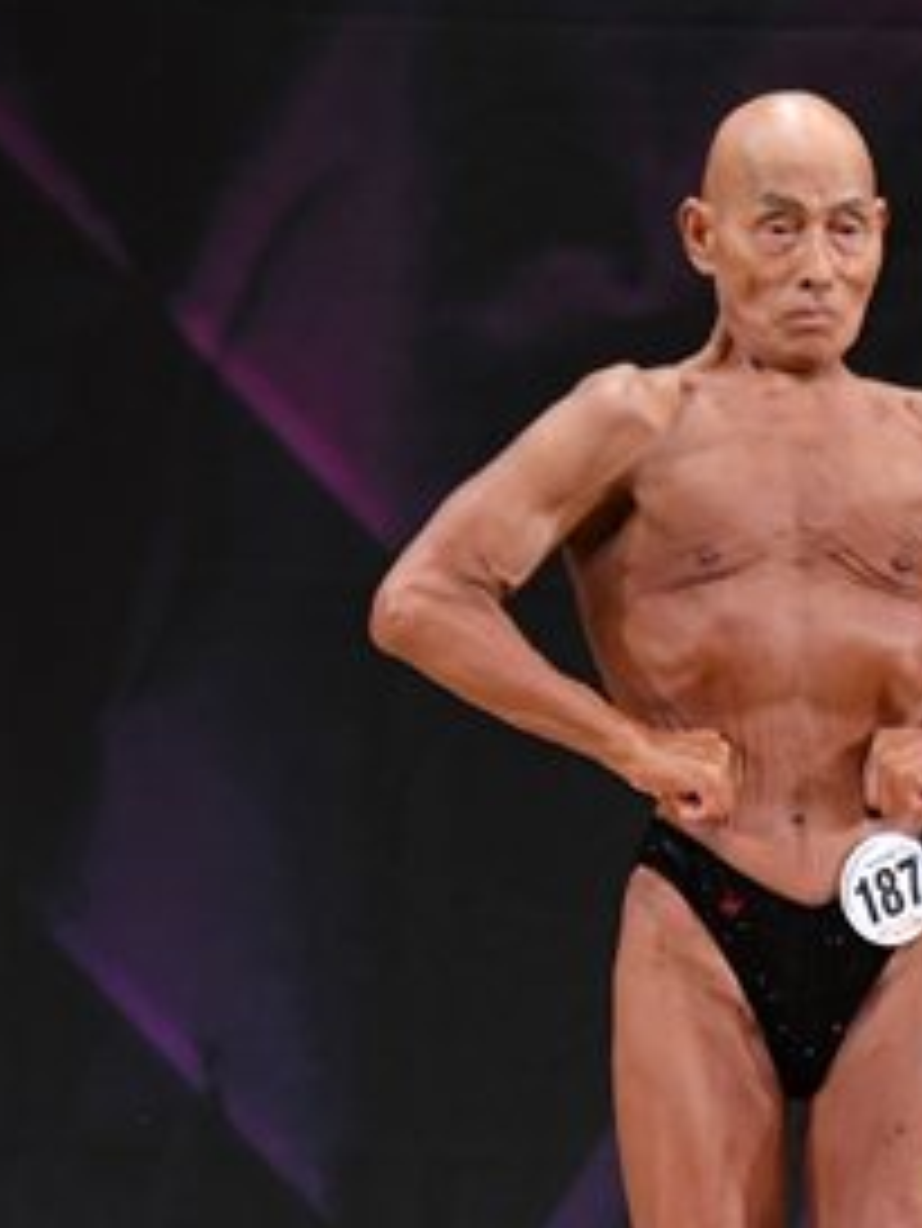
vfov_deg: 2.8
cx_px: 861
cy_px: 1030
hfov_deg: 2.1
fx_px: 24698
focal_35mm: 696
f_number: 5.6
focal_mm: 170
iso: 2500
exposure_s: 1/400
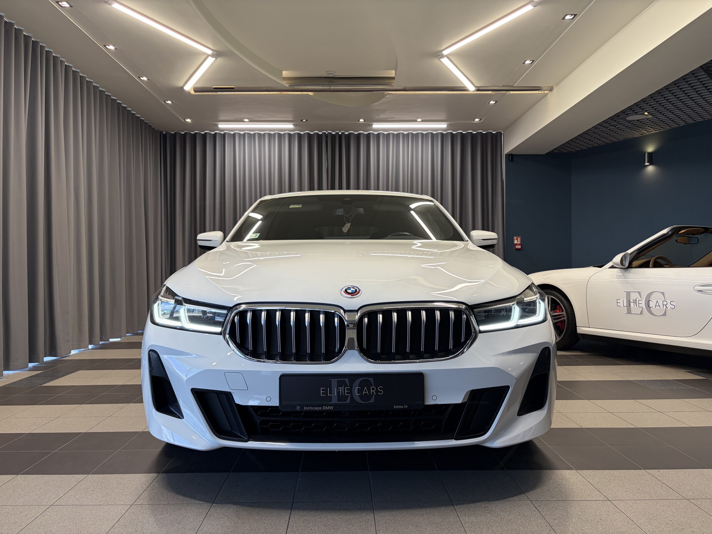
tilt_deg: -0.2
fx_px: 535
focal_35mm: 26
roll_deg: +0.9
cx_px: 356
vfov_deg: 53.1
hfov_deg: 67.3
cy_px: 267
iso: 80
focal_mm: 5.96
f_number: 1.6
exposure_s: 1/122
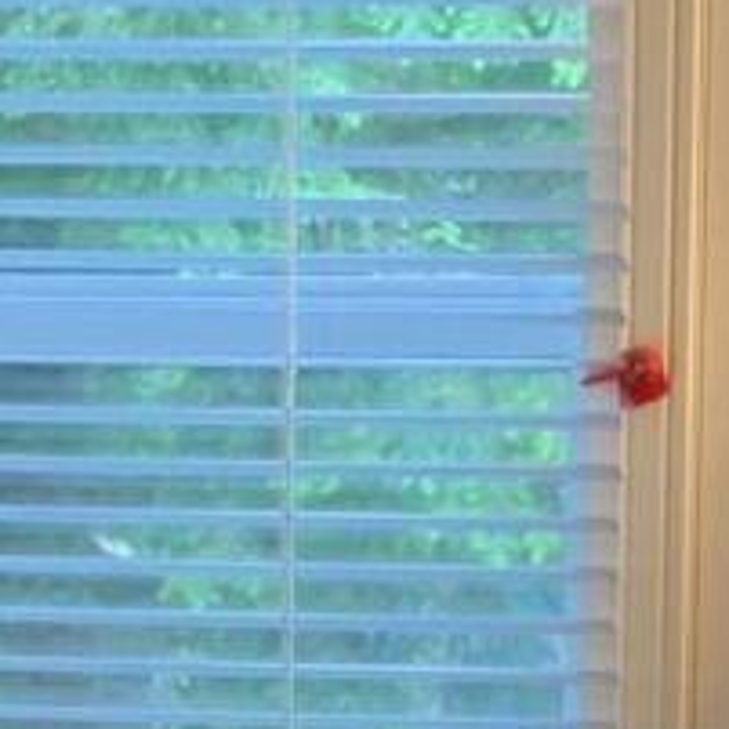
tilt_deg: -13.8
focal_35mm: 229
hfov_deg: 7.6
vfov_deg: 7.3
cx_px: 337
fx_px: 5456
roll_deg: +0.1
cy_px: 1563
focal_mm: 4.25
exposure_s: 1/60
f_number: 1.8
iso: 160
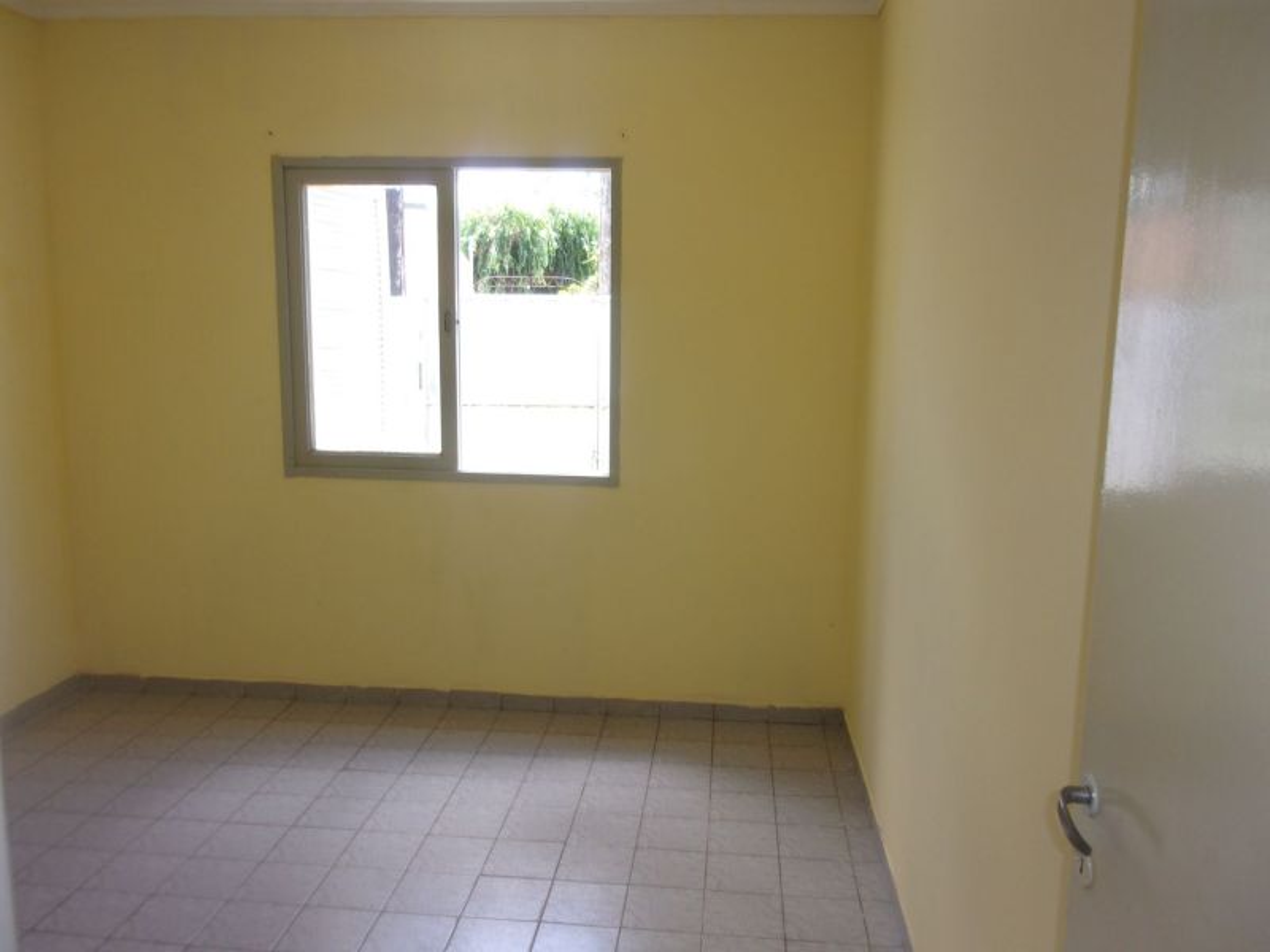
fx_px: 1027
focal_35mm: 28
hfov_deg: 63.4
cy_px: 476
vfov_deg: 49.7
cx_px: 635
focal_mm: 5.1
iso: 80
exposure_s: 1/56
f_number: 3.9
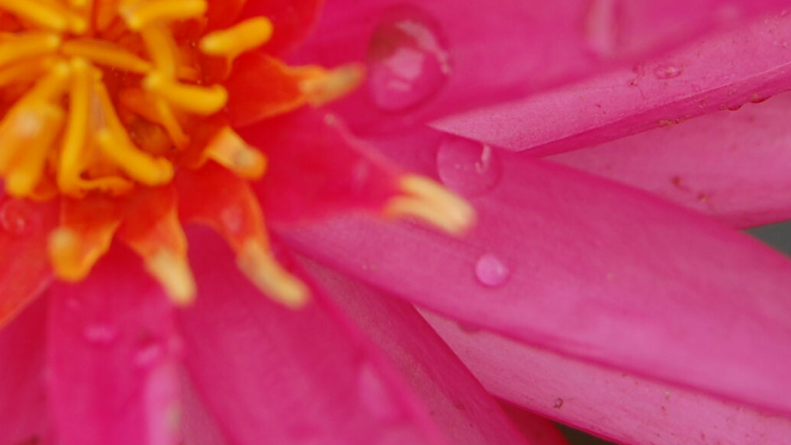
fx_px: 3251
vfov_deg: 7.7
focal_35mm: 155
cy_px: -142
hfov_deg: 13.9
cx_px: 300
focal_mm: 40
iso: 200
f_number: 7.1
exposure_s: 1/200
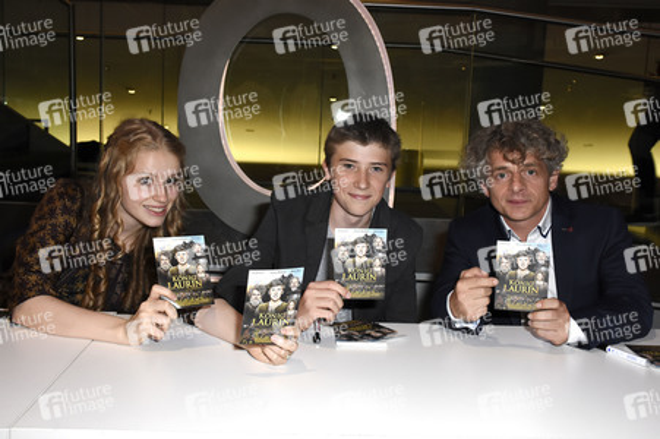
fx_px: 632
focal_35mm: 34
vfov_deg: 38.3
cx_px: 330
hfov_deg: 55.1
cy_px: 220
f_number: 5.6
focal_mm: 23
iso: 1600
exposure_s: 1/125
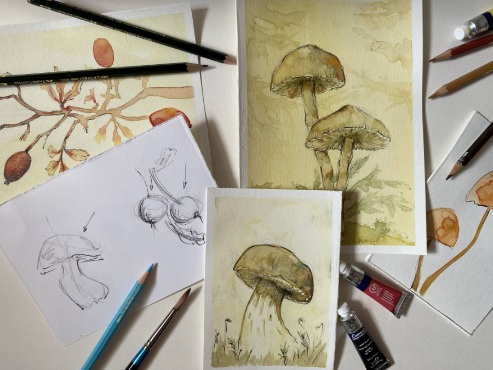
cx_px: 246
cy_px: 185
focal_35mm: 26
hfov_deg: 67.3
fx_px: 370
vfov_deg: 53.1
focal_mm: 4.2
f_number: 1.8
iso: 64
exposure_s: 1/121
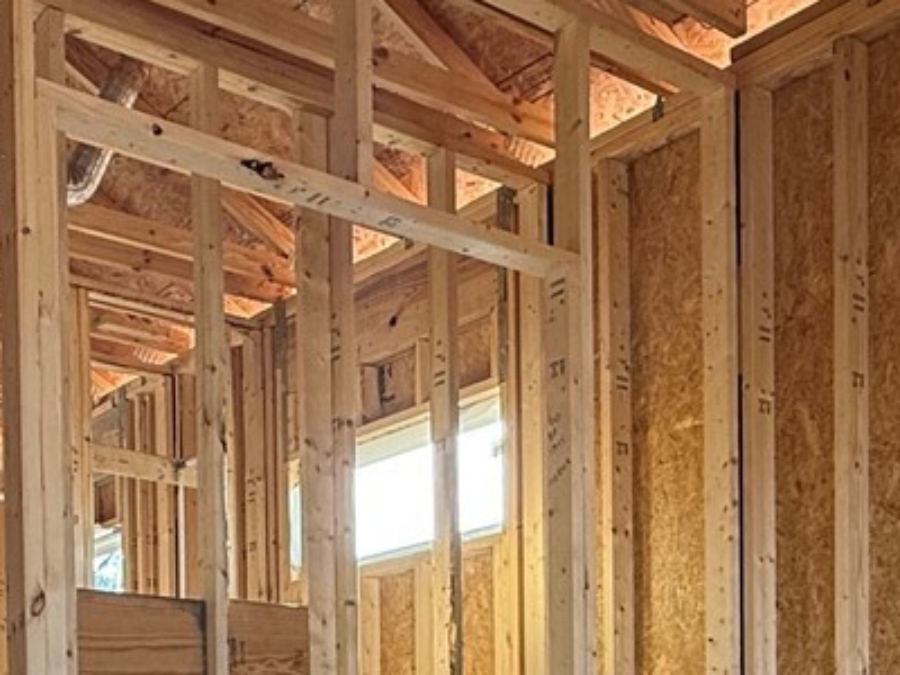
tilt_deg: -1.5
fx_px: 1456
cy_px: 855
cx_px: 452
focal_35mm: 56
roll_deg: +0.4
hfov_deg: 34.3
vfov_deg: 23.4
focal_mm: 2.22
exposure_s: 1/99
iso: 80
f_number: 2.2
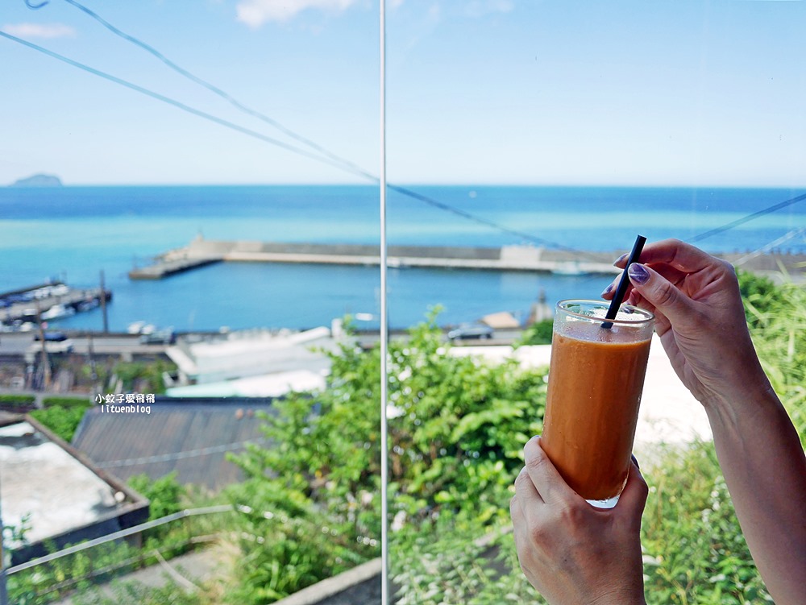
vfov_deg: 49.8
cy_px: 302
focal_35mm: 28
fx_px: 652
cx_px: 403
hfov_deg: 63.4
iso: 200
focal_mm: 14
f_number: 2.8
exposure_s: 1/640
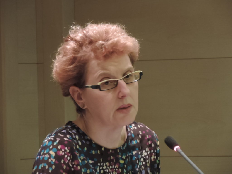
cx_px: 116
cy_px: 87
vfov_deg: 4.2
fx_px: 2346
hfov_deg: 5.7
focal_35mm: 350
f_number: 4.8
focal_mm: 62.4
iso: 800
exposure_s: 1/20
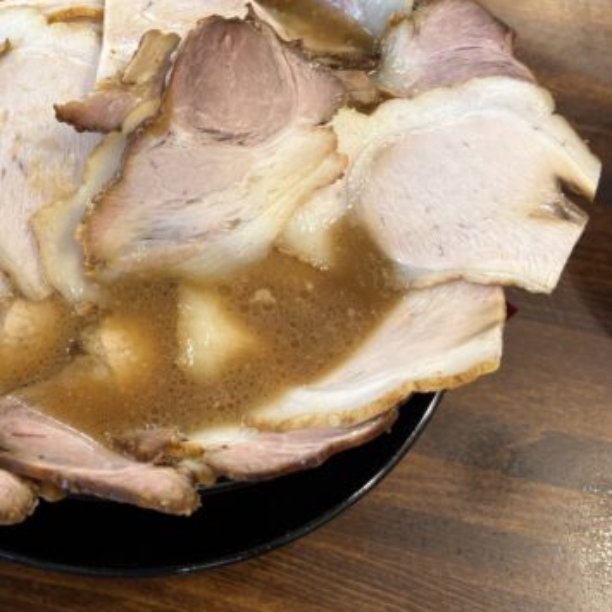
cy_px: 204
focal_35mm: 47
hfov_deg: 34.7
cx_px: 103
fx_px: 940
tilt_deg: -55.4
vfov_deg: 35.7
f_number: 1.6
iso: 125
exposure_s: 1/60
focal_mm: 5.96
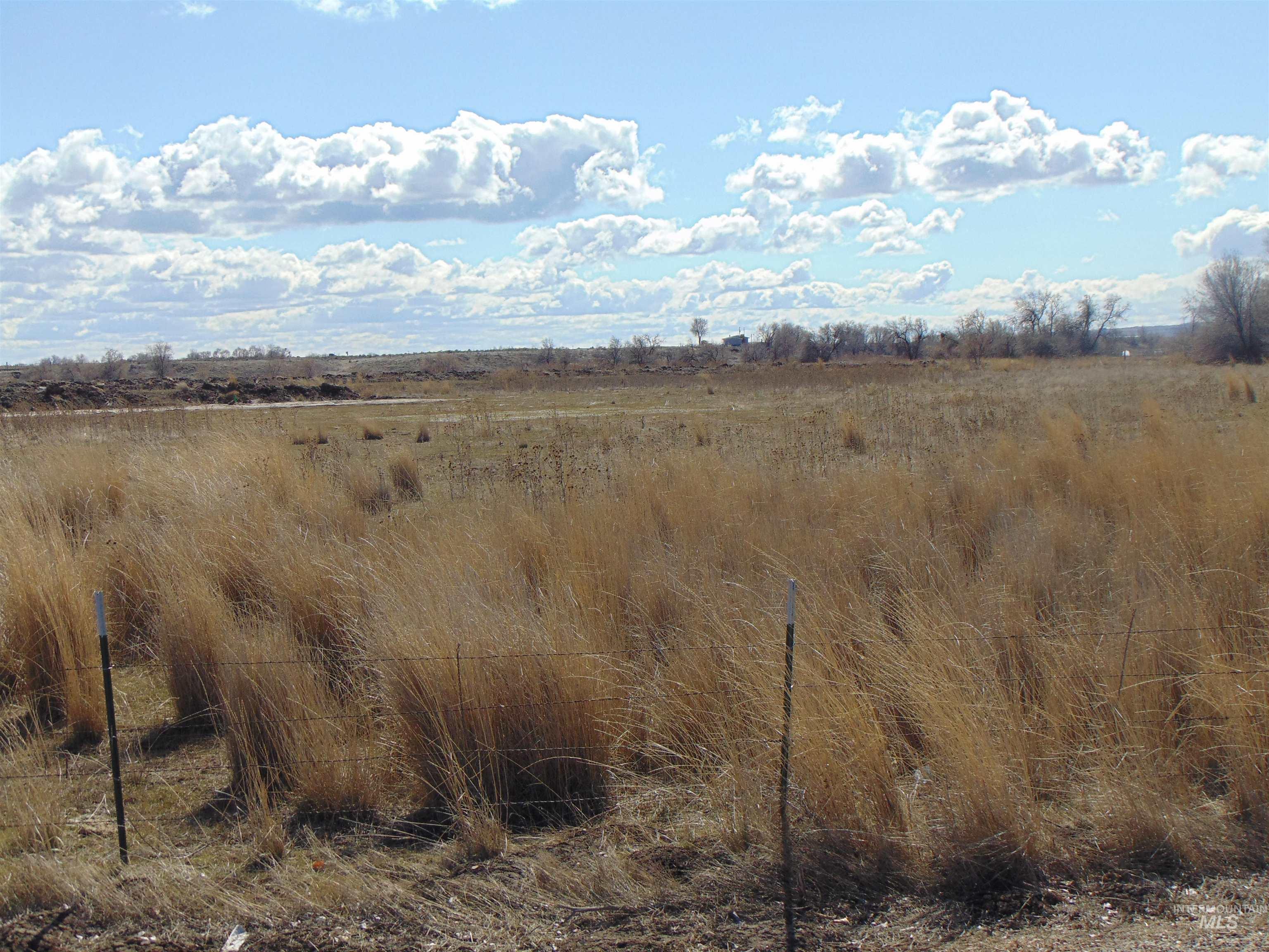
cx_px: 634
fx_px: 1833
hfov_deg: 38.2
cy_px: 476
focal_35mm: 50
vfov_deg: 29.1
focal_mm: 9
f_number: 9
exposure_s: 1/320
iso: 80
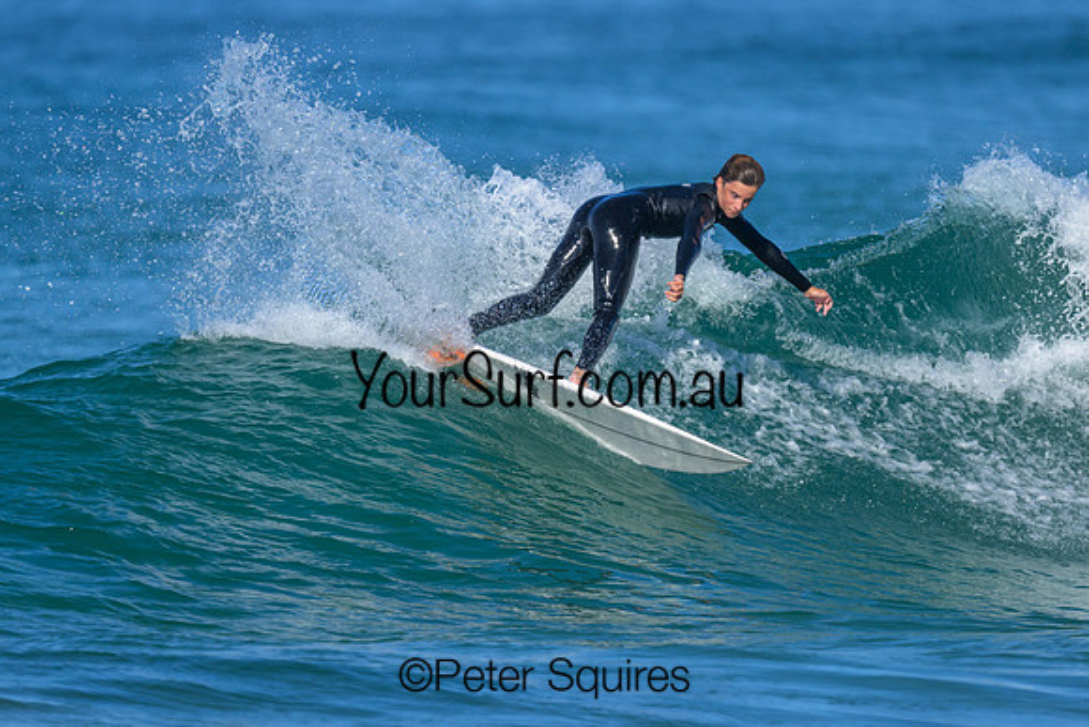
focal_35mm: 1101
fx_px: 33297
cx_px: 649
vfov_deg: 1.3
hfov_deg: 1.9
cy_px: 326
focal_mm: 800
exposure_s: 1/2000
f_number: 6.3
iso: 280
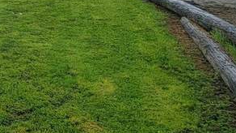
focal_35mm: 62
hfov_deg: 22.7
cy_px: -47
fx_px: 388
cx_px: -168
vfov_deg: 17.9
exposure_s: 1/539
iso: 50
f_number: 2.2
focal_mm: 2.2
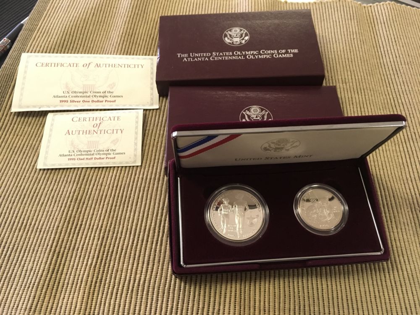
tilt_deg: -57.4
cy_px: 158
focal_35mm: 29
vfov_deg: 48.2
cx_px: 210
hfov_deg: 61.7
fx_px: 352
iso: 160
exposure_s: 1/30
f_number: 2.2
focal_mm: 4.15
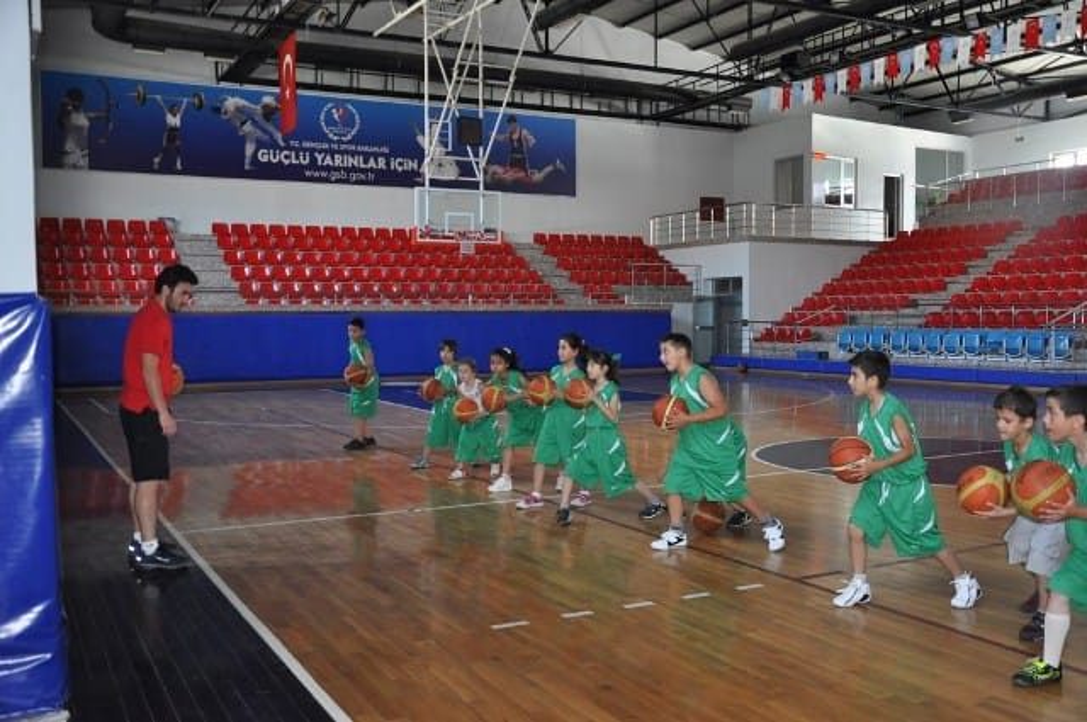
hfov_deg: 53.2
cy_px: 361
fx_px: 1086
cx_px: 544
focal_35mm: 36
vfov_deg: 36.8
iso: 800
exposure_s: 1/60
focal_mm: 24
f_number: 3.8
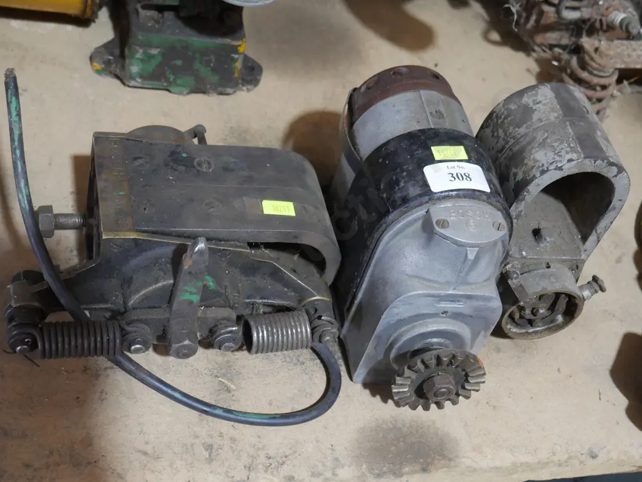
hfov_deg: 38.2
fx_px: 928
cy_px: 241
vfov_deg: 29.1
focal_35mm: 50
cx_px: 321
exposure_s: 1/60
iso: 1250
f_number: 5.3
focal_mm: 25
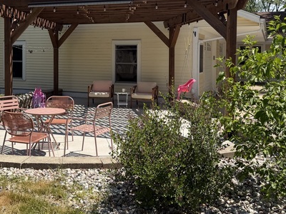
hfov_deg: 46.7
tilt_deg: -1.7
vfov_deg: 35.5
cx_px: 129
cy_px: 65
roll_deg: +0.0
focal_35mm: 40
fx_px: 330
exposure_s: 1/3953
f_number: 1.78
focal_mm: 6.76
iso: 80
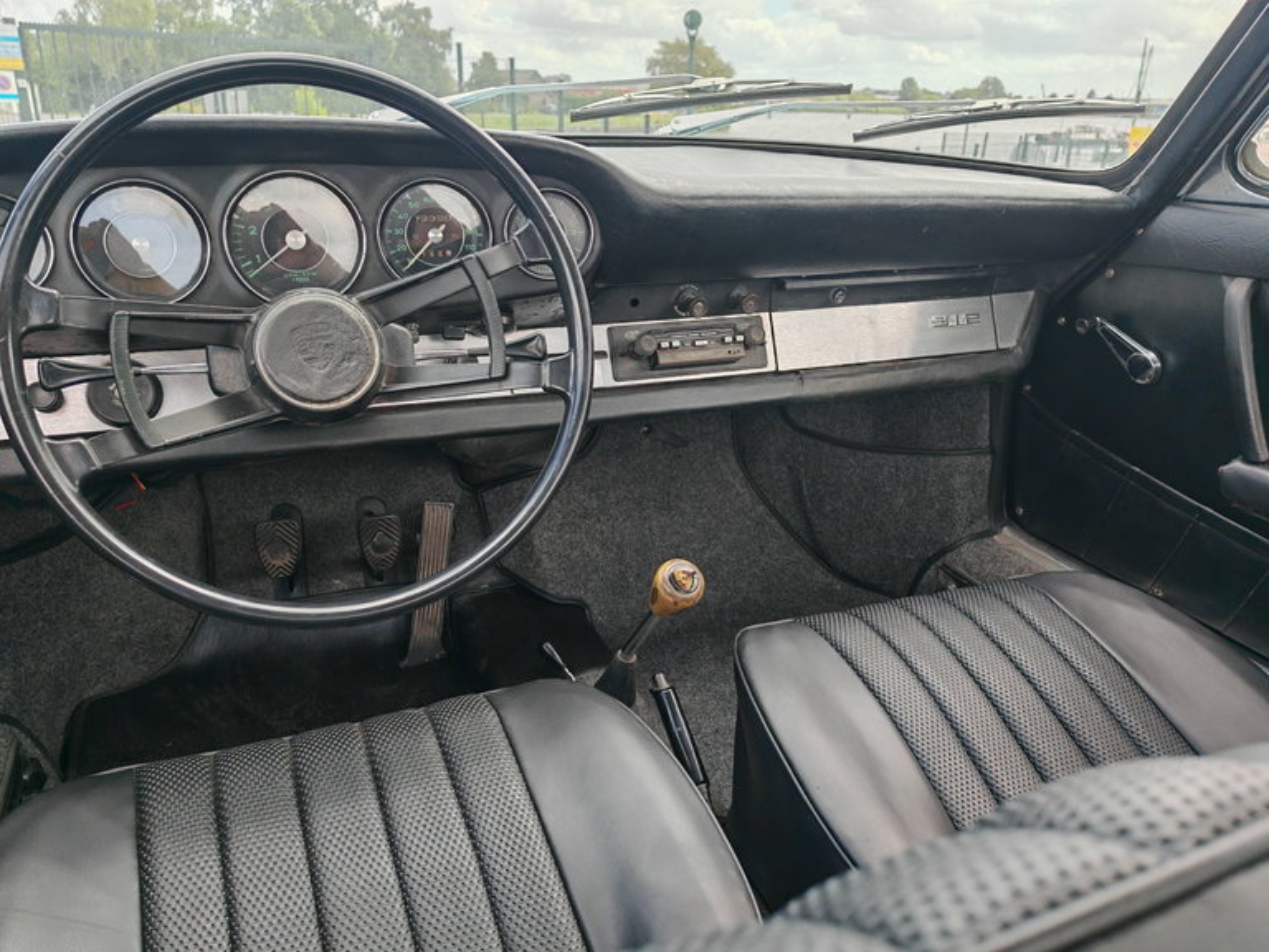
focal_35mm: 26
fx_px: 953
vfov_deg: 53.1
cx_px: 634
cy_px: 476
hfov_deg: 67.3
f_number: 1.6
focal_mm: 5.4
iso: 50
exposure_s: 1/300
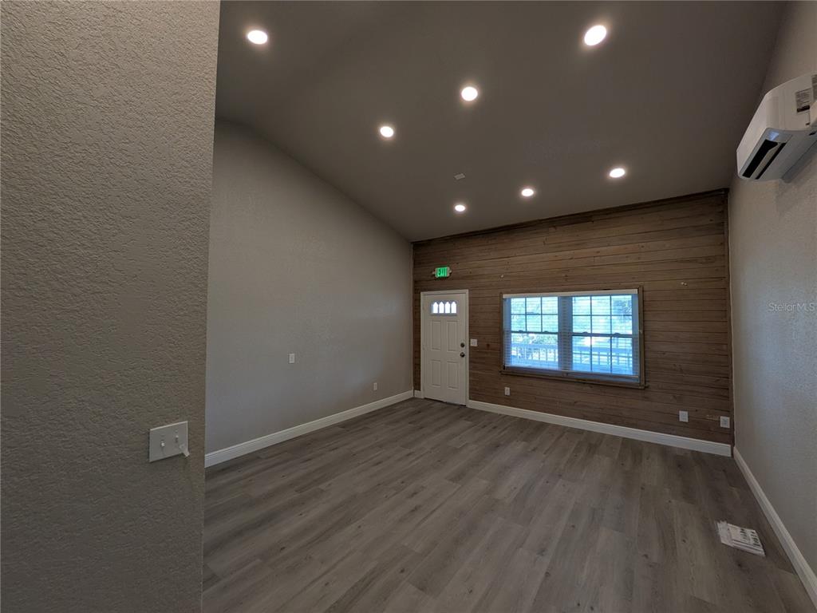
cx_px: 408
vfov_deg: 85.7
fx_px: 330
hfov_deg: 102.1
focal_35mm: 14
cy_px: 306
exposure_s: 1/120
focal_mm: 1.83
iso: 103
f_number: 2.2
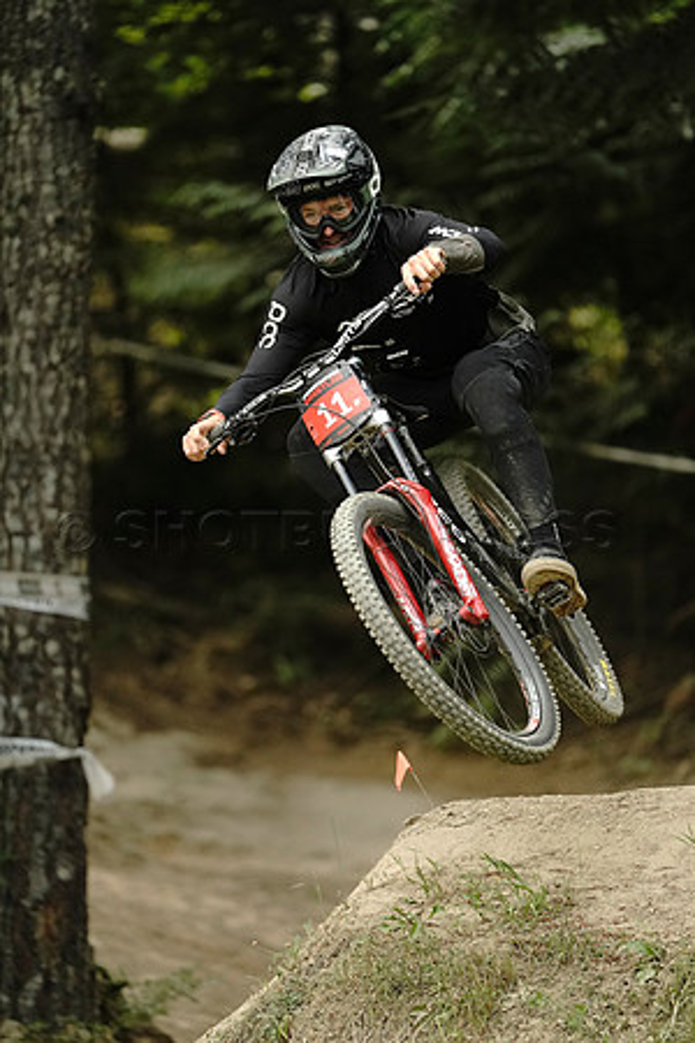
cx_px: 348
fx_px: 17374
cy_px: 522
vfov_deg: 3.4
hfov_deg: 2.3
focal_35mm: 600
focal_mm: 600
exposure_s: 1/2500
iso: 5000
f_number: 4
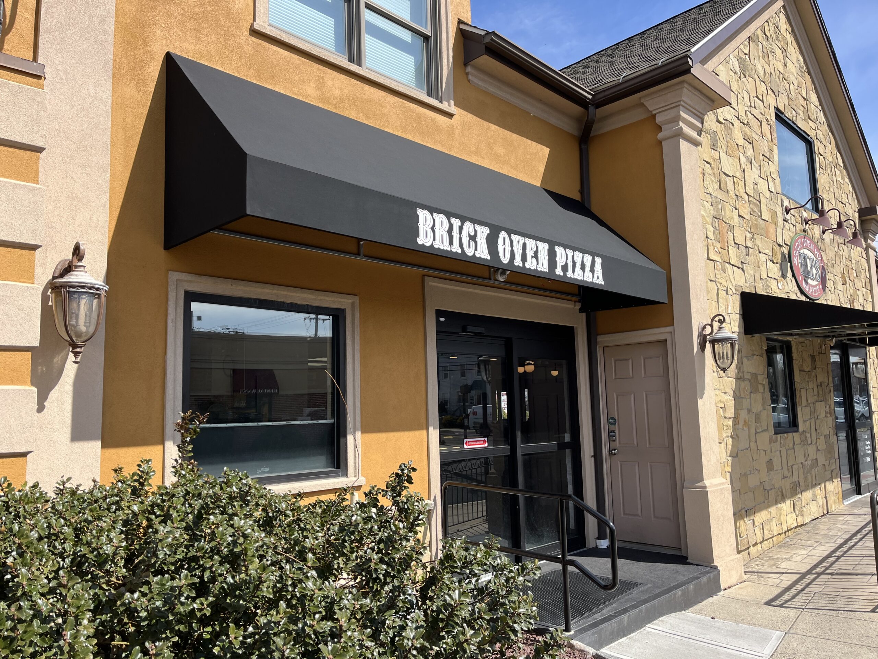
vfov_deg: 53.1
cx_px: 439
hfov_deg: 67.3
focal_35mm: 26
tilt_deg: +6.5
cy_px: 330
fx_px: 659
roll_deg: +1.5
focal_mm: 5.1
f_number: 1.6
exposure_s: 1/1957
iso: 50
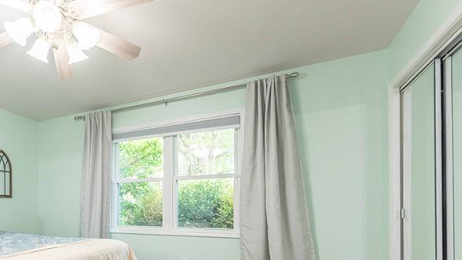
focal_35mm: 22
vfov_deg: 49.0
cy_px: 201
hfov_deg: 74.9
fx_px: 269
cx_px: 111
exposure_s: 1/80
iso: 500
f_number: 6.3
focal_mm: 12
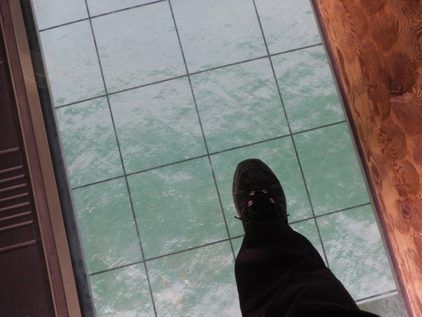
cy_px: 158
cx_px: 211
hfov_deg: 52.6
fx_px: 427
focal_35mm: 35
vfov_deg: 40.7
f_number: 3.8
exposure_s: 1/60
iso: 125
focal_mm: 6.2
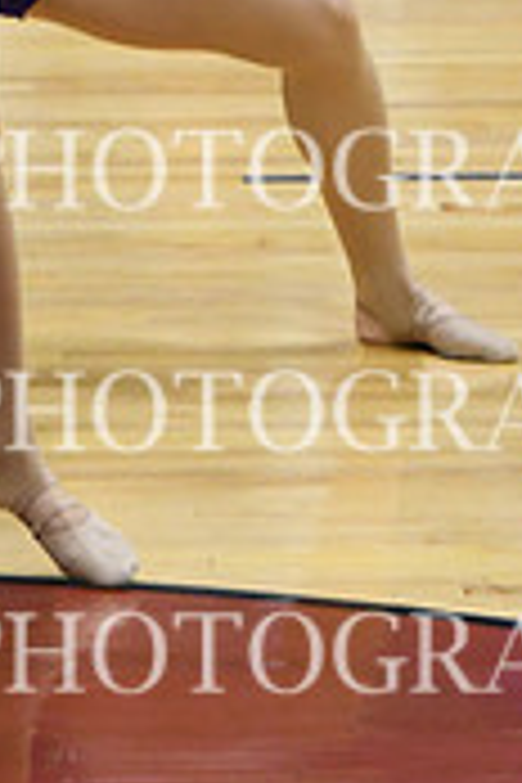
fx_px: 17877
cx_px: -88
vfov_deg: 2.5
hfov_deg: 1.7
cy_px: -194
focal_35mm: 822
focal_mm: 165
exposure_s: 1/400
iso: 3200
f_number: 2.8
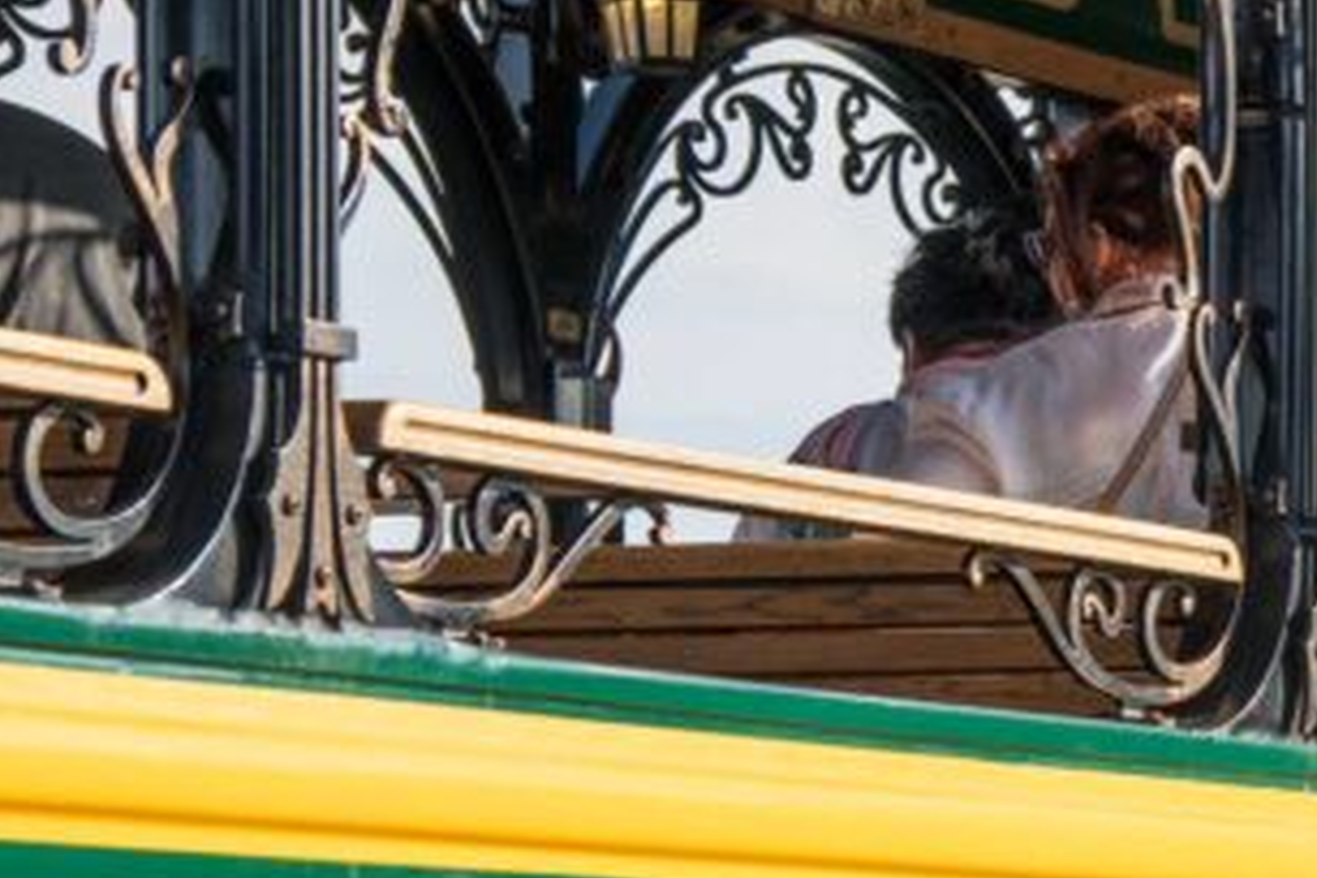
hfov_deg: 9.5
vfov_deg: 6.5
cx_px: 1993
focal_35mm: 211
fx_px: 7718
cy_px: 975
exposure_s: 1/640
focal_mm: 42
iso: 100
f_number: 4.5
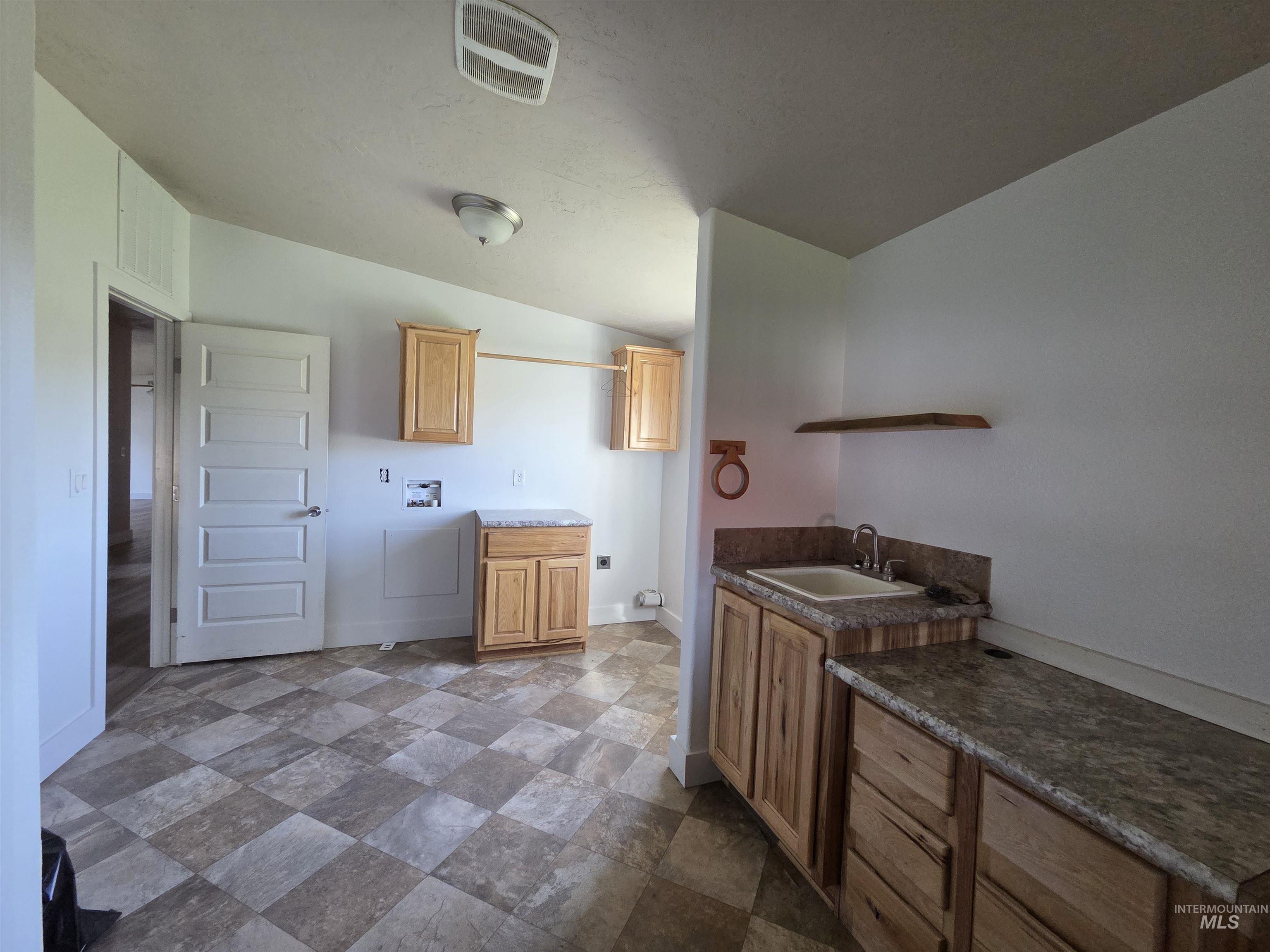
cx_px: 635
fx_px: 477
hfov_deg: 106.2
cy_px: 476
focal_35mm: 13
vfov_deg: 89.9
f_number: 2.2
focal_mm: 2.2
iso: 320
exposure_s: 1/60
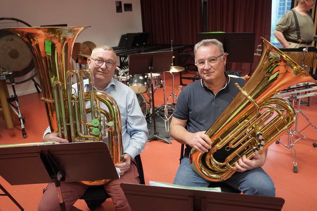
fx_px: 264
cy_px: 106
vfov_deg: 43.6
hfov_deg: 61.9
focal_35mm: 30
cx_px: 158
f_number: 4
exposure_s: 1/160
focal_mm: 20
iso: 2500
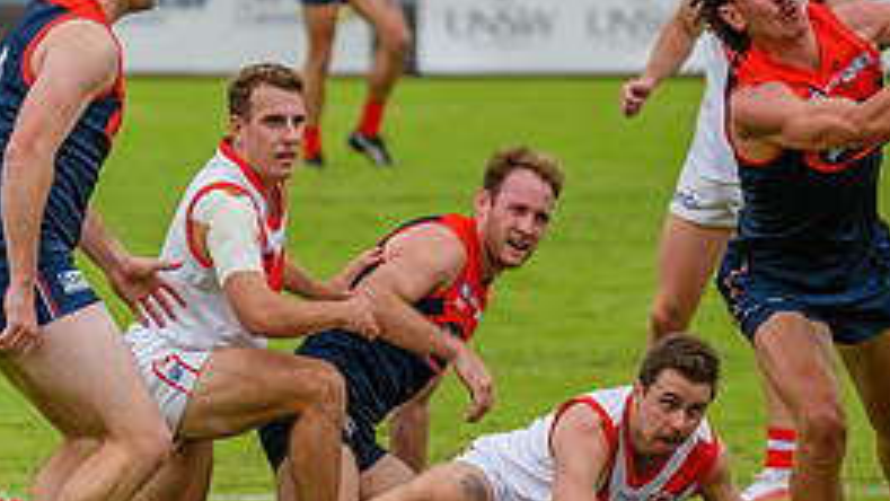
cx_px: 955
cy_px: 204
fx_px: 17206
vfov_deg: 1.7
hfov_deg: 3.0
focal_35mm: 729
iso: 800
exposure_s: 1/2500
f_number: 6.3
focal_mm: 270
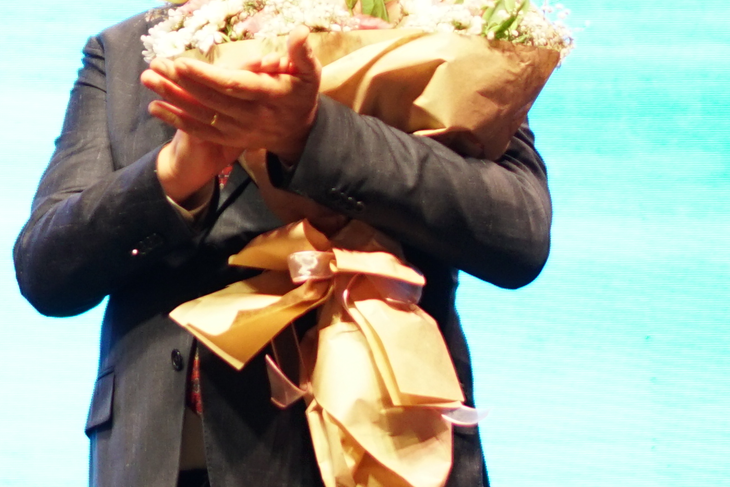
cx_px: -326
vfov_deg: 6.6
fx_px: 4219
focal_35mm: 208
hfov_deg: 9.6
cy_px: 105
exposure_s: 1/320
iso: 500
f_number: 1.4
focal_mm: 35
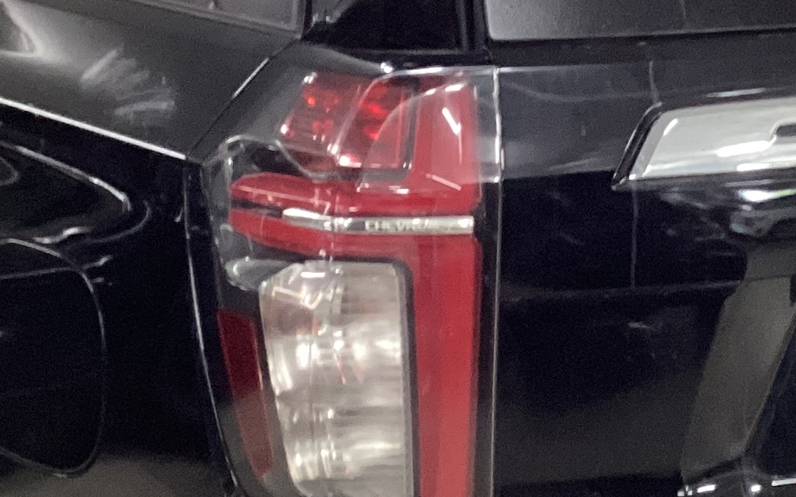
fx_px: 2299
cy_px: 208
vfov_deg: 12.3
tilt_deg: -14.0
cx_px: 450
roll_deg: -0.1
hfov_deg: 19.6
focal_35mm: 106
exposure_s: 1/33
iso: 320
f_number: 2.4
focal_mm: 3.3
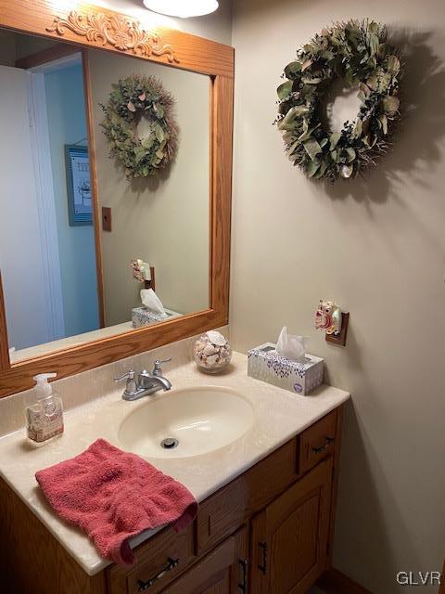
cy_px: 297
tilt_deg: -13.9
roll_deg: -2.0
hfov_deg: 53.1
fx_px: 446
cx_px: 222
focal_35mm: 26
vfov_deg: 67.3
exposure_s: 1/60
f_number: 1.8
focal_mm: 4.25
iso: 80
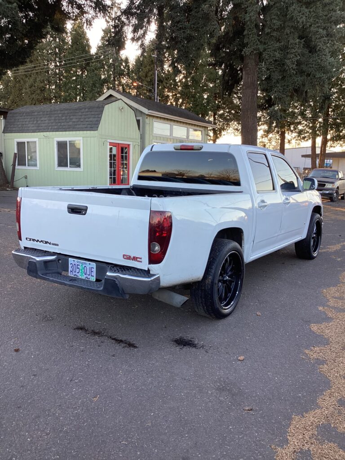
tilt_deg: -8.6
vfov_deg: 58.4
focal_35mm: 31
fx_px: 412
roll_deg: -2.1
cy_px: 230
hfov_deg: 45.4
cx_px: 172
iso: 32
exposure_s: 1/120
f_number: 2.4
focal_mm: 3.3
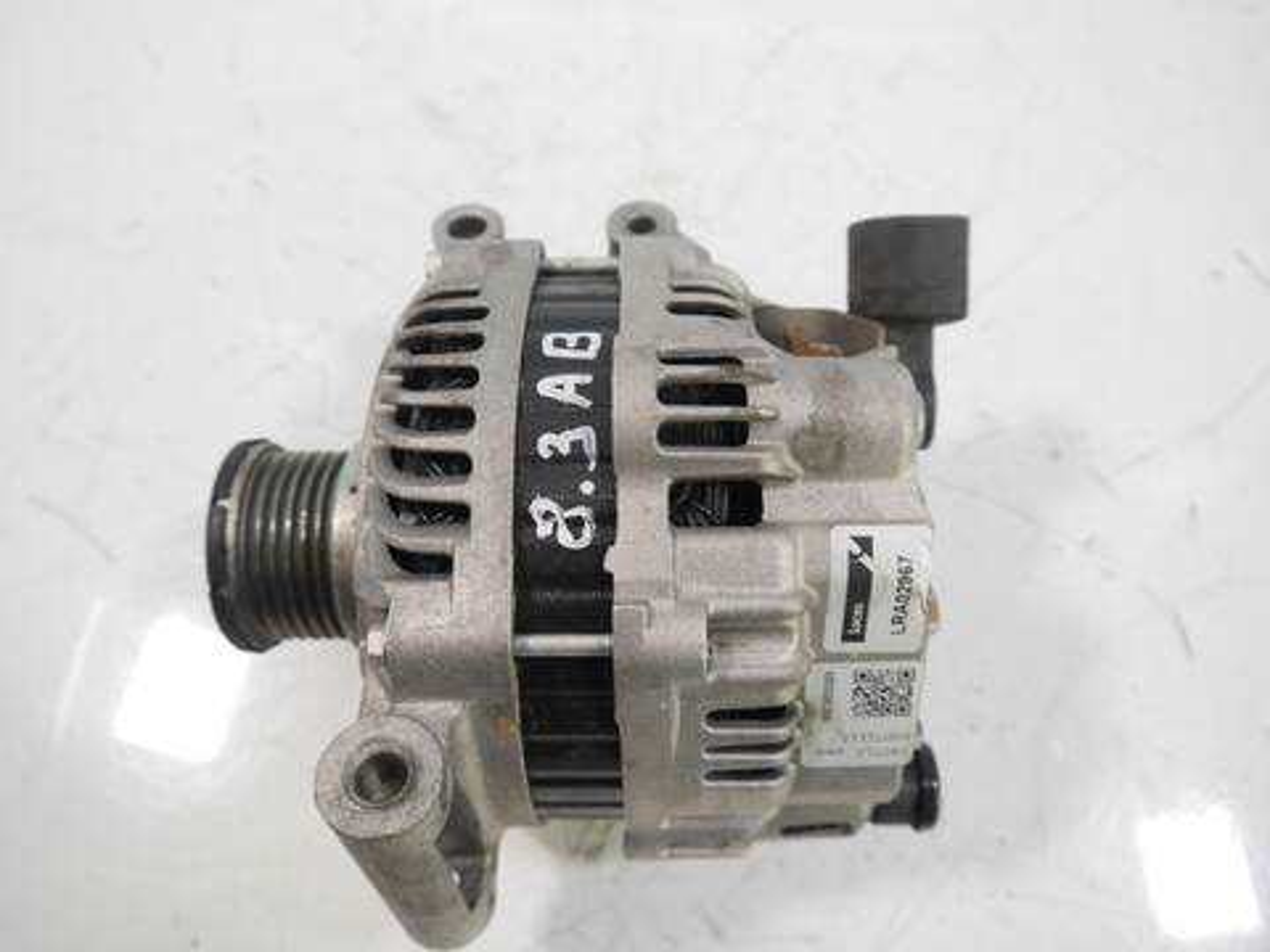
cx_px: 635
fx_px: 1027
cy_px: 476
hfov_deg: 63.4
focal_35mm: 28
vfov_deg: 49.7
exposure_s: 1/60
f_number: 3.5
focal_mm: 14
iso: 500
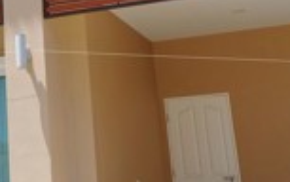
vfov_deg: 13.0
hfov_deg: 20.3
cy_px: -83
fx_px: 760
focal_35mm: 96
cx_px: -53
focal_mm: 16
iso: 200
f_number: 7.1
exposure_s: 1/350
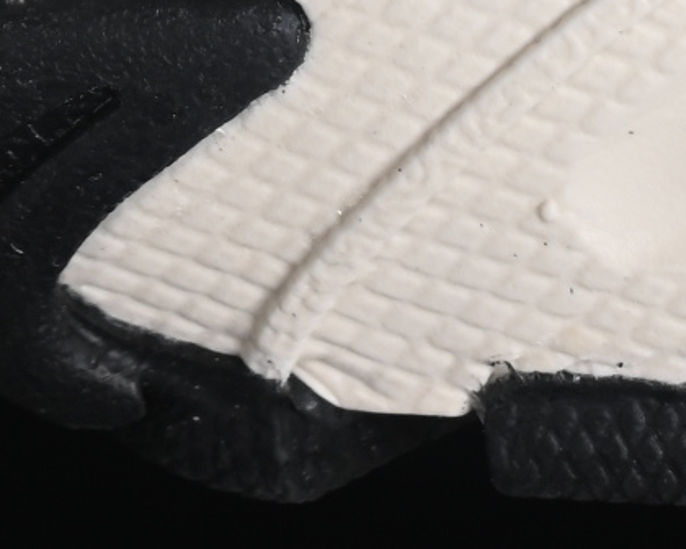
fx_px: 9481
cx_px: -513
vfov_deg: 3.3
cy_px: -966
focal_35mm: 467
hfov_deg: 4.1
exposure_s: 1/80
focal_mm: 50
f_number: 7.1
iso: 160
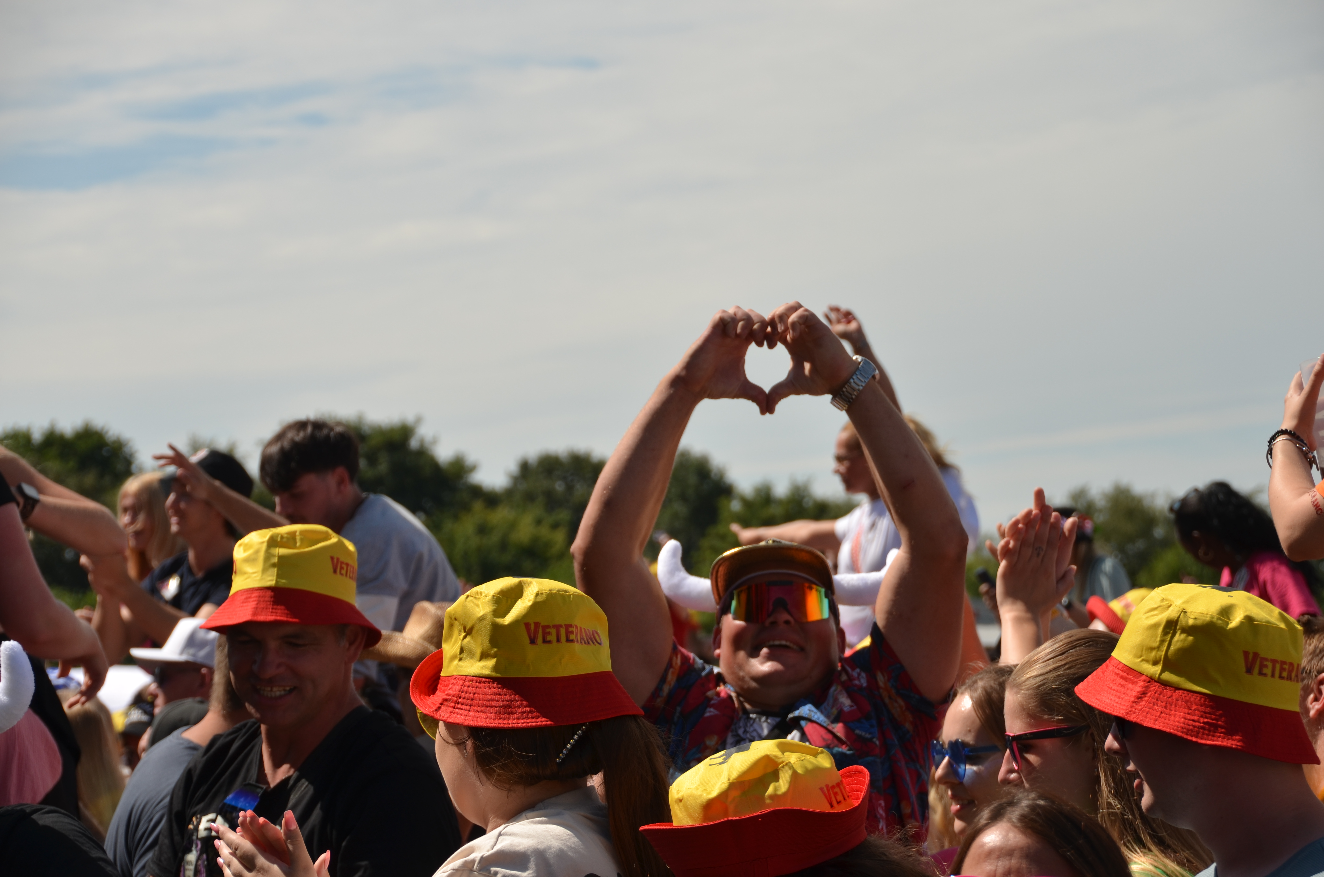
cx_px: 662
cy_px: 438
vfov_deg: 11.7
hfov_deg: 17.5
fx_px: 4294
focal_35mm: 117
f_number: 5.6
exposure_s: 1/800
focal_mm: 78
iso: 100
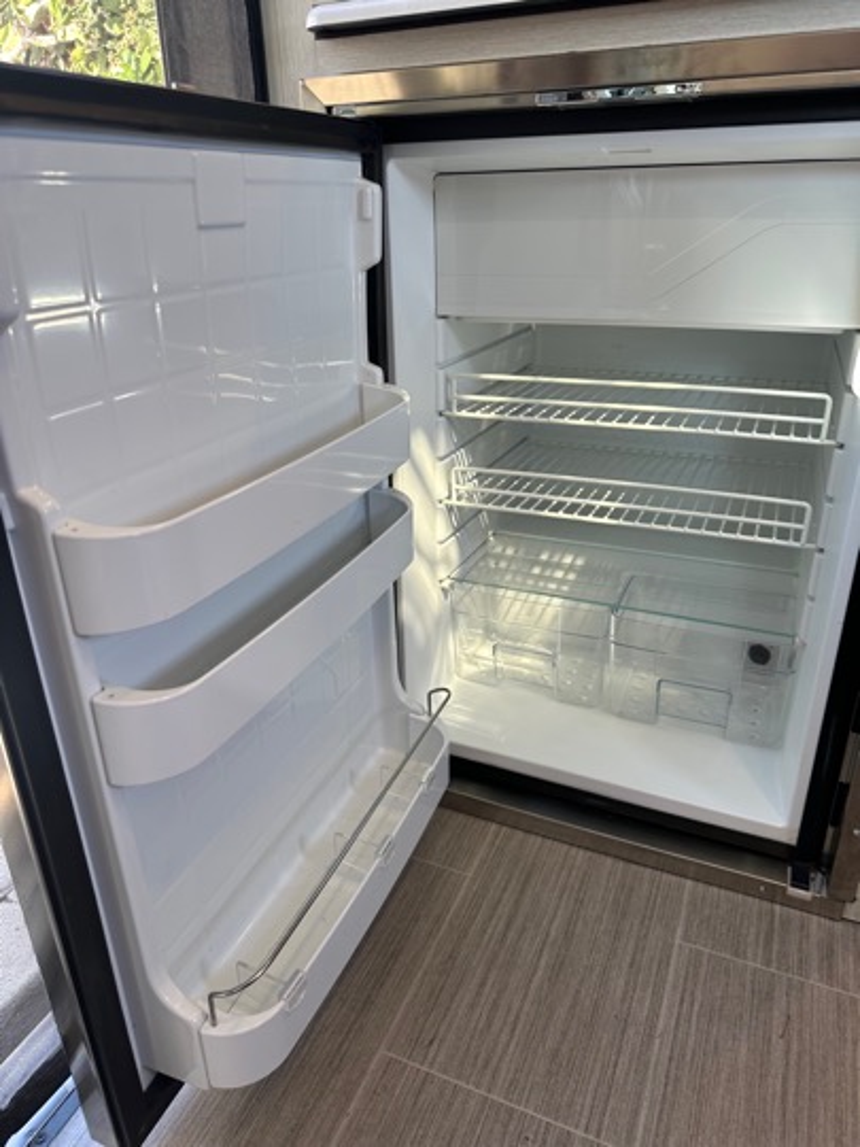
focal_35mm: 24
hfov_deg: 56.8
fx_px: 795
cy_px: 574
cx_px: 430
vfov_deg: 71.6
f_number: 1.78
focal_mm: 6.86
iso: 64
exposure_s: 1/121
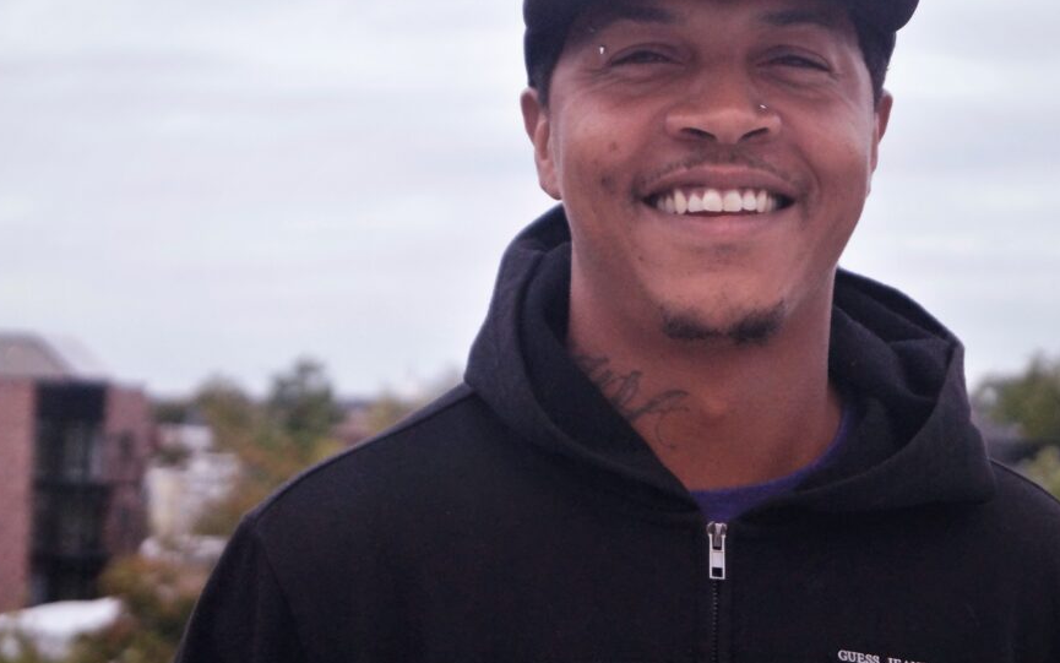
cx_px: 504
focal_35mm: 106
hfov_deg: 19.6
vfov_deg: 12.3
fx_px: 3063
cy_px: 259
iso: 3200
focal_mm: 50
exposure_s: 1/4000
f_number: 5.6
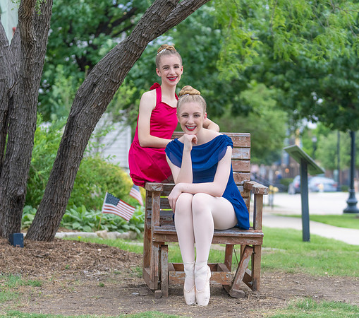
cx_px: 193
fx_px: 1096
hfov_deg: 18.6
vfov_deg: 16.5
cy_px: 188
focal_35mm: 99
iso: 500
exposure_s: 1/320
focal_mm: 70
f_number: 2.8
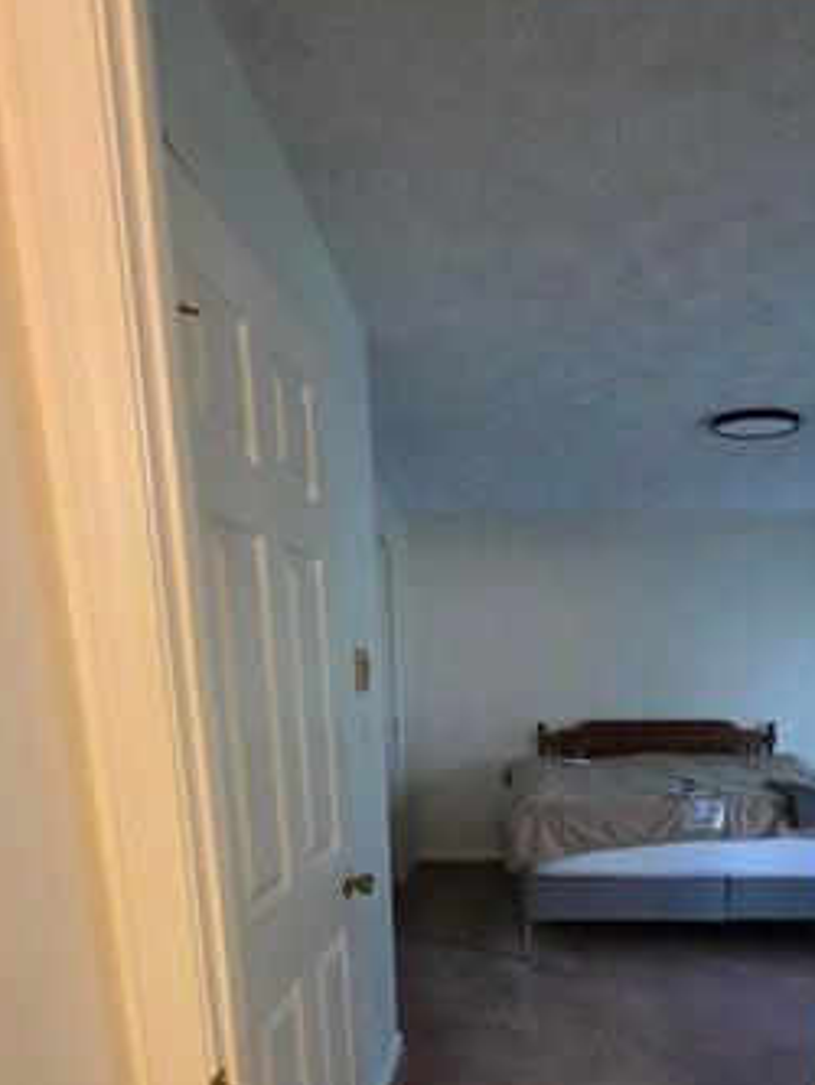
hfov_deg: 53.9
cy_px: 899
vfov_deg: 62.3
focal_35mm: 25
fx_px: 784
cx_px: 538
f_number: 1.9
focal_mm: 2.2
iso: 500
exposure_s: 1/60
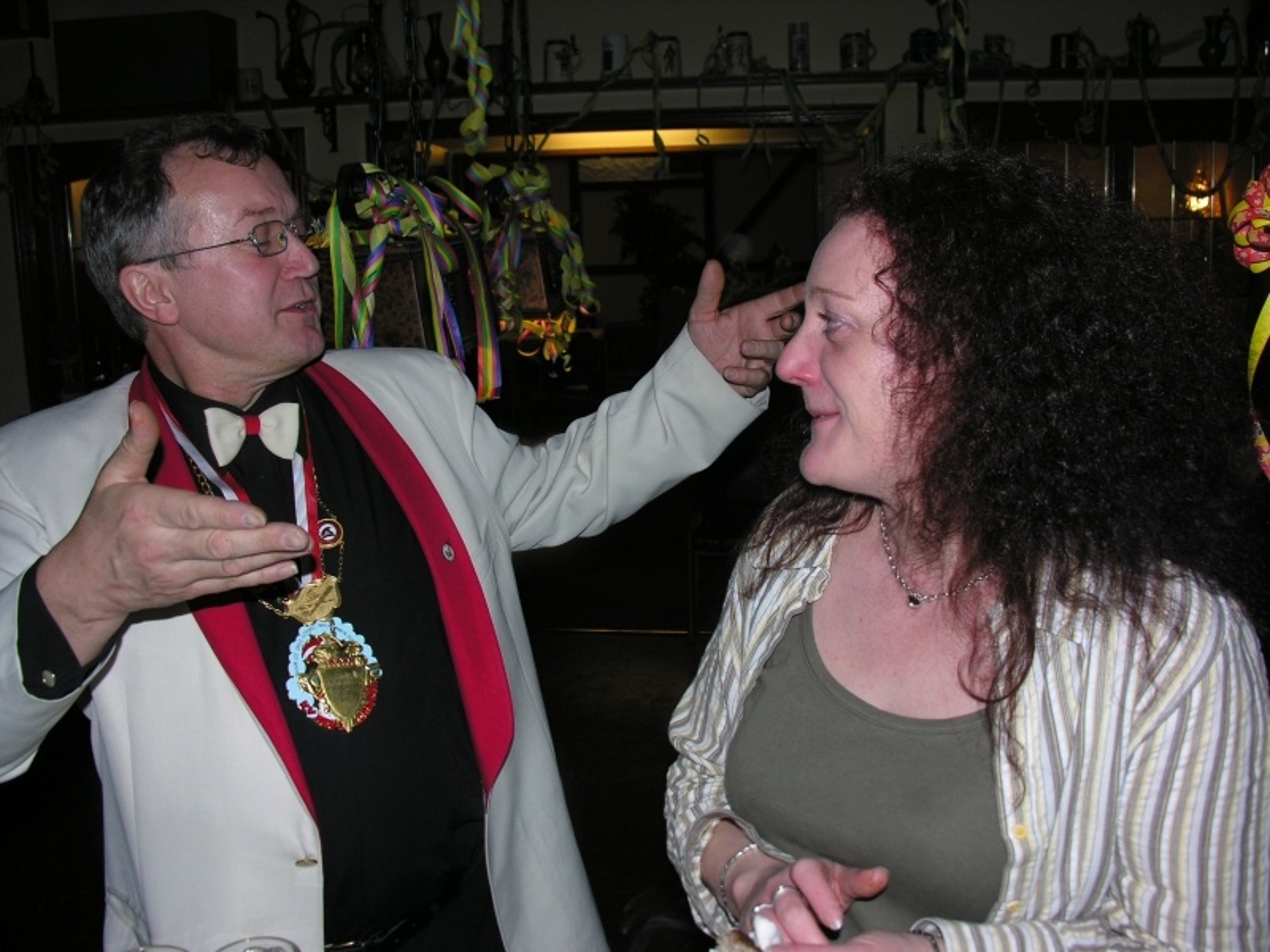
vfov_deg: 40.7
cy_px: 476
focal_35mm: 35
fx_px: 1284
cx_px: 635
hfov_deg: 52.6
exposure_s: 1/60.1
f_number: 2.8
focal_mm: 8.9
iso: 50
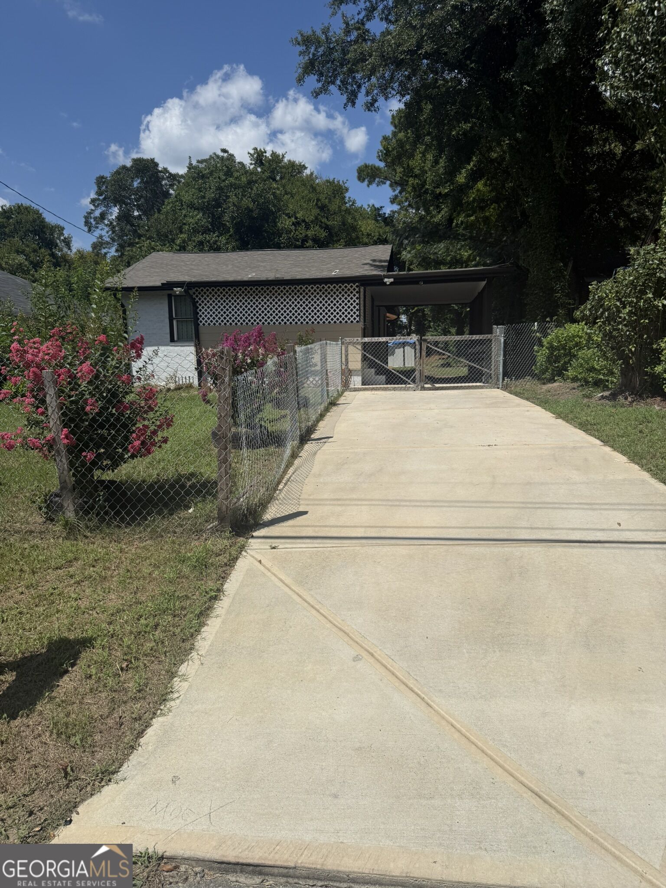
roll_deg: +1.2
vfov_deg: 71.6
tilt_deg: -6.6
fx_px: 616
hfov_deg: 56.8
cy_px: 444
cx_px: 333
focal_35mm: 24
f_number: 1.78
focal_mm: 6.76
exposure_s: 1/10309
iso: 80
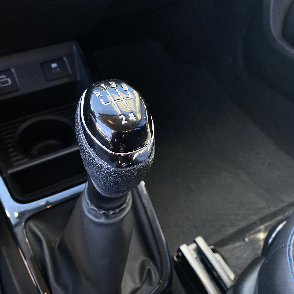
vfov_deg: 52.5
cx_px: 115
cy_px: 146
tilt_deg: -46.7
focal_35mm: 31
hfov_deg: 52.1
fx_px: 298
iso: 125
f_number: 1.8
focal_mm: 4.25
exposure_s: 1/69
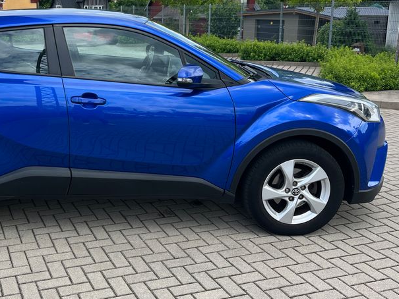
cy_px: 115
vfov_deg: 32.8
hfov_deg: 41.8
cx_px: 104
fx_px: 507
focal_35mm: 44
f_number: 1.6
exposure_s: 1/1056
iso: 50
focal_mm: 5.1
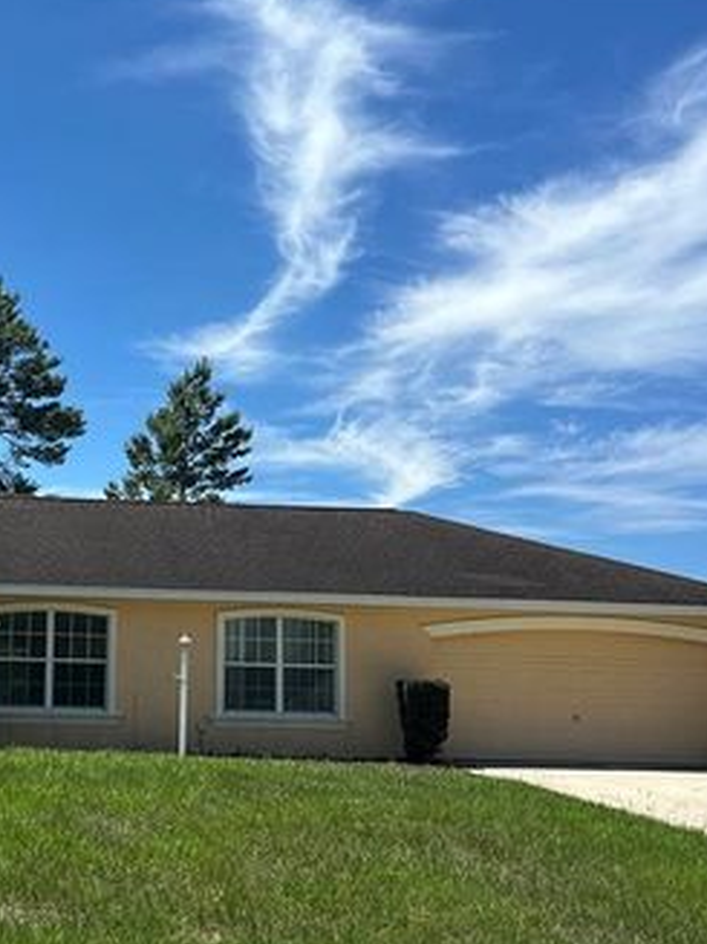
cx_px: 136
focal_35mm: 49
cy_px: 550
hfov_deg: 29.0
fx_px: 1335
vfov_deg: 38.8
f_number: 1.78
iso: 80
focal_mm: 6.86
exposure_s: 1/5000
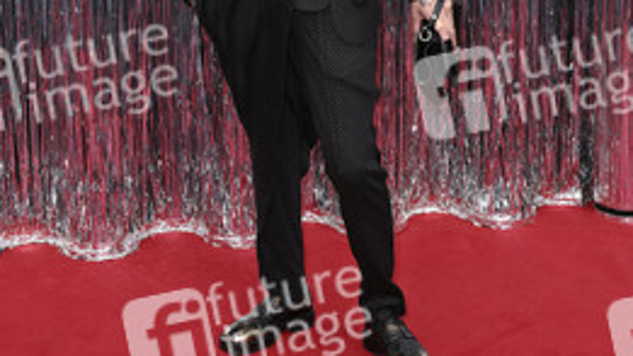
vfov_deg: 15.3
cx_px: 318
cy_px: -39
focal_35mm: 77
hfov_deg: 27.5
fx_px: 1293
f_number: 5.6
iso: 500
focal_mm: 48
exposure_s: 1/250
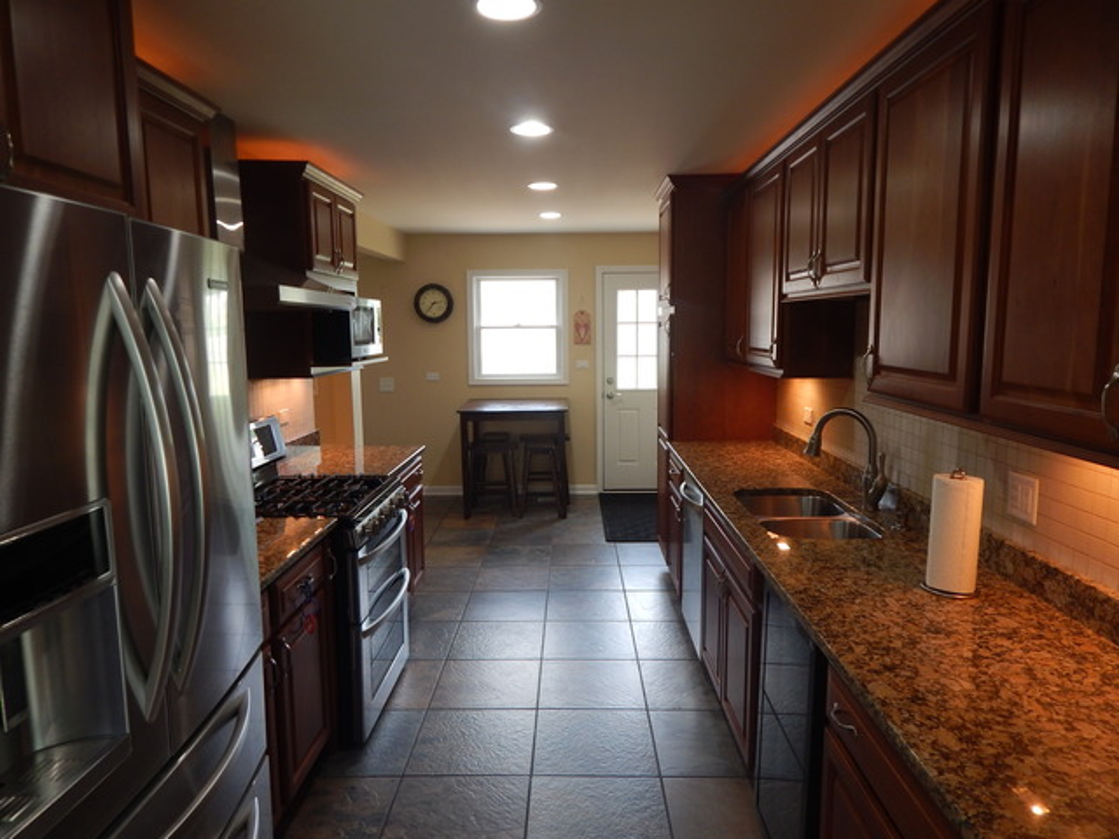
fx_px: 744
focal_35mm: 23
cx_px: 560
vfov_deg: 58.9
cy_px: 420
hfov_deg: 73.9
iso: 125
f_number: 3
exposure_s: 1/30
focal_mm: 4
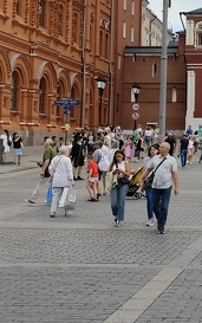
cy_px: 79
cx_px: 309
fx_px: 791
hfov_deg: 13.6
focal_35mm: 90
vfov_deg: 22.8
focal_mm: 6.19
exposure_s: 1/679
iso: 50
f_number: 1.65
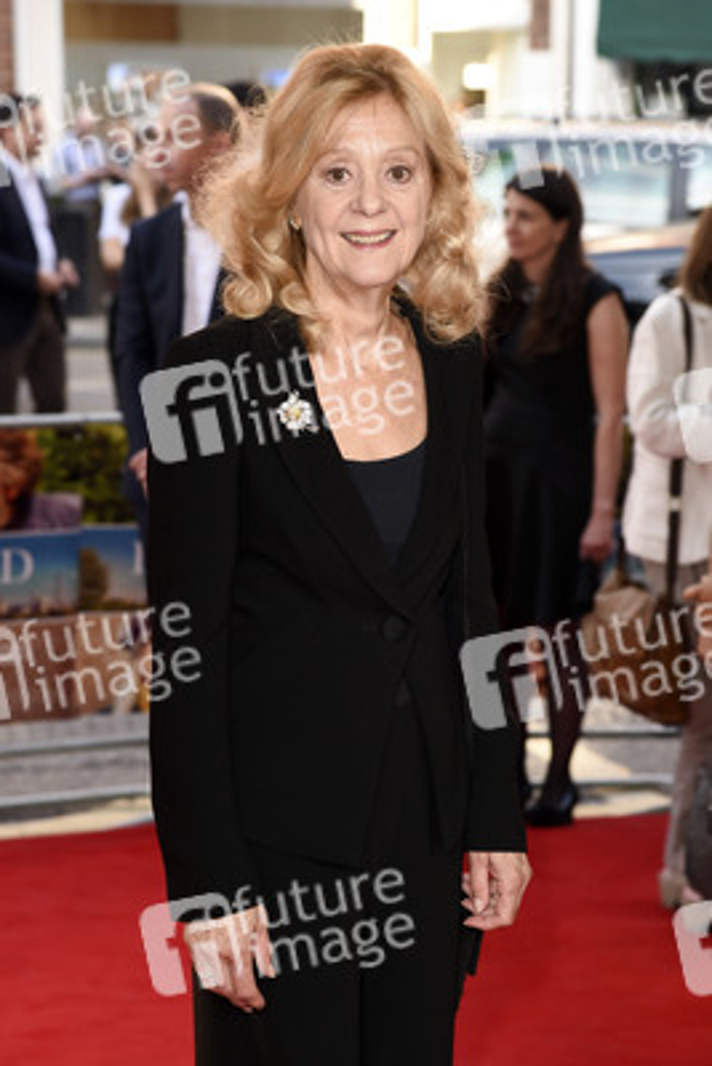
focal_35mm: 105
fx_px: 3112
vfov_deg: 19.4
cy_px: 533
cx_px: 356
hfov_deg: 13.1
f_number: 6.3
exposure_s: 1/250
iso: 800
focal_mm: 105
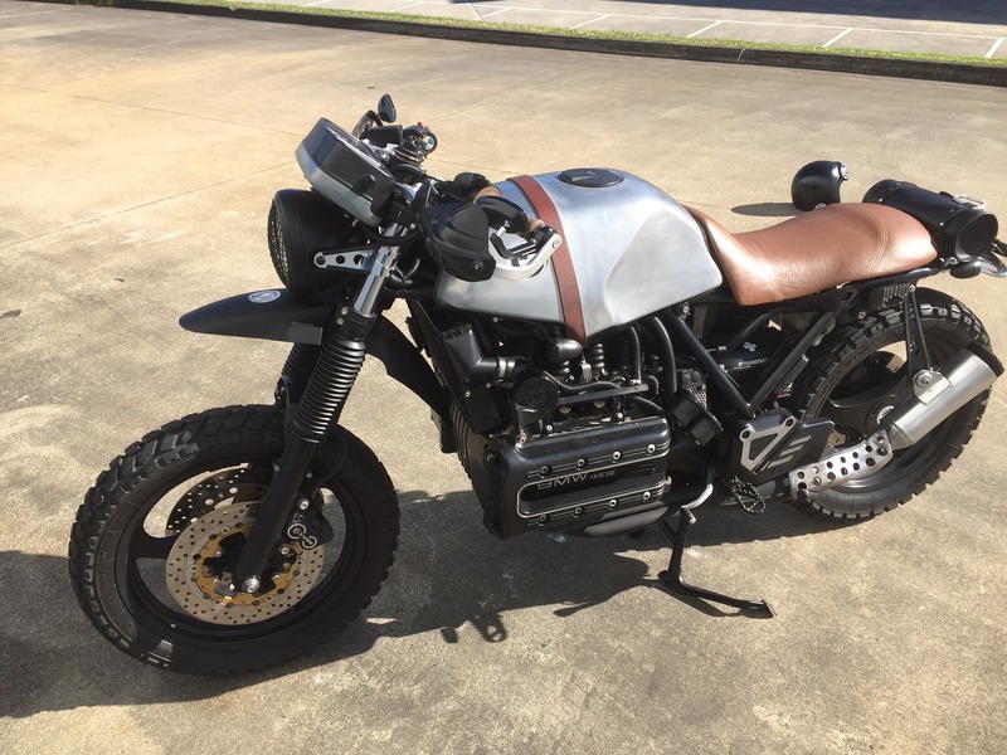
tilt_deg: -30.9
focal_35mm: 29
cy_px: 378
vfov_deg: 48.2
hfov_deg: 61.7
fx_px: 844
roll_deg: +1.3
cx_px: 504
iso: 32
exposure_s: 1/791
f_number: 2.2
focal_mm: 4.15
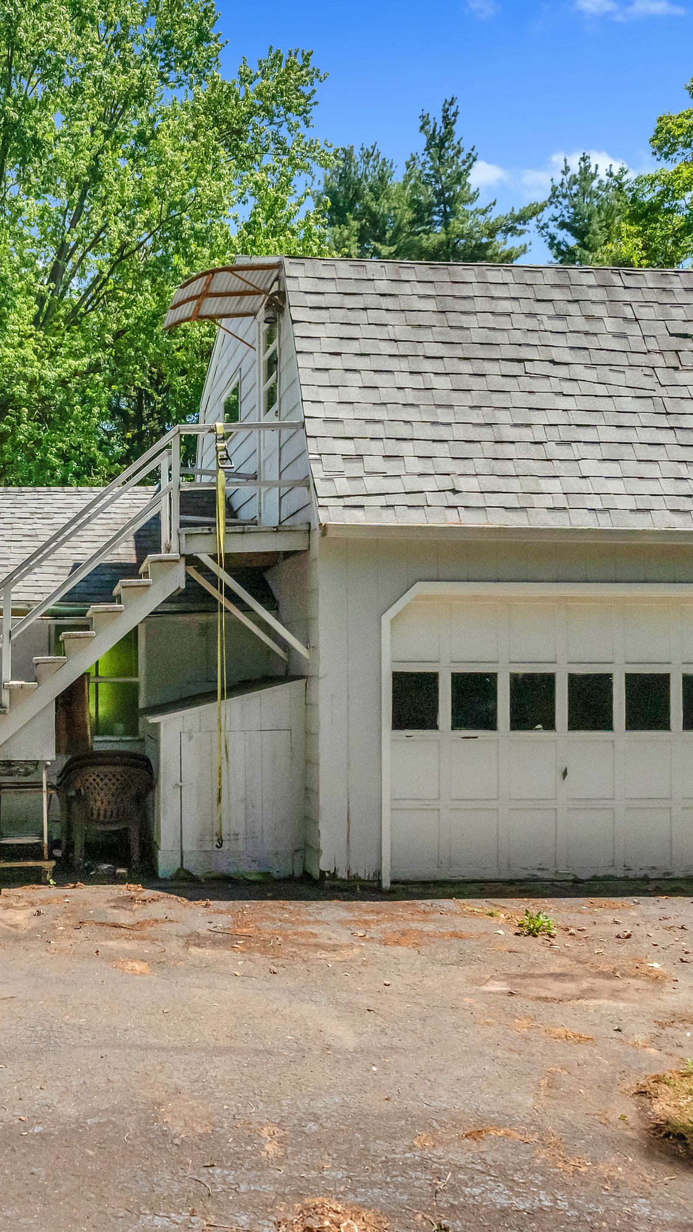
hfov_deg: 37.7
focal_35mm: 30
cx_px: 169
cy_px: 617
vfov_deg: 64.0
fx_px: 985
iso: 5000
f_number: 7.1
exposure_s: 1/3200
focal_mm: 19.1
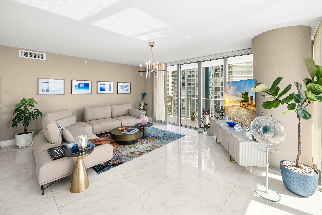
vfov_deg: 81.3
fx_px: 125
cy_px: 108
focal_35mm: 14
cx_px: 161
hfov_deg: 104.2
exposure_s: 1/80
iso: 400
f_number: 8
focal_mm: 14
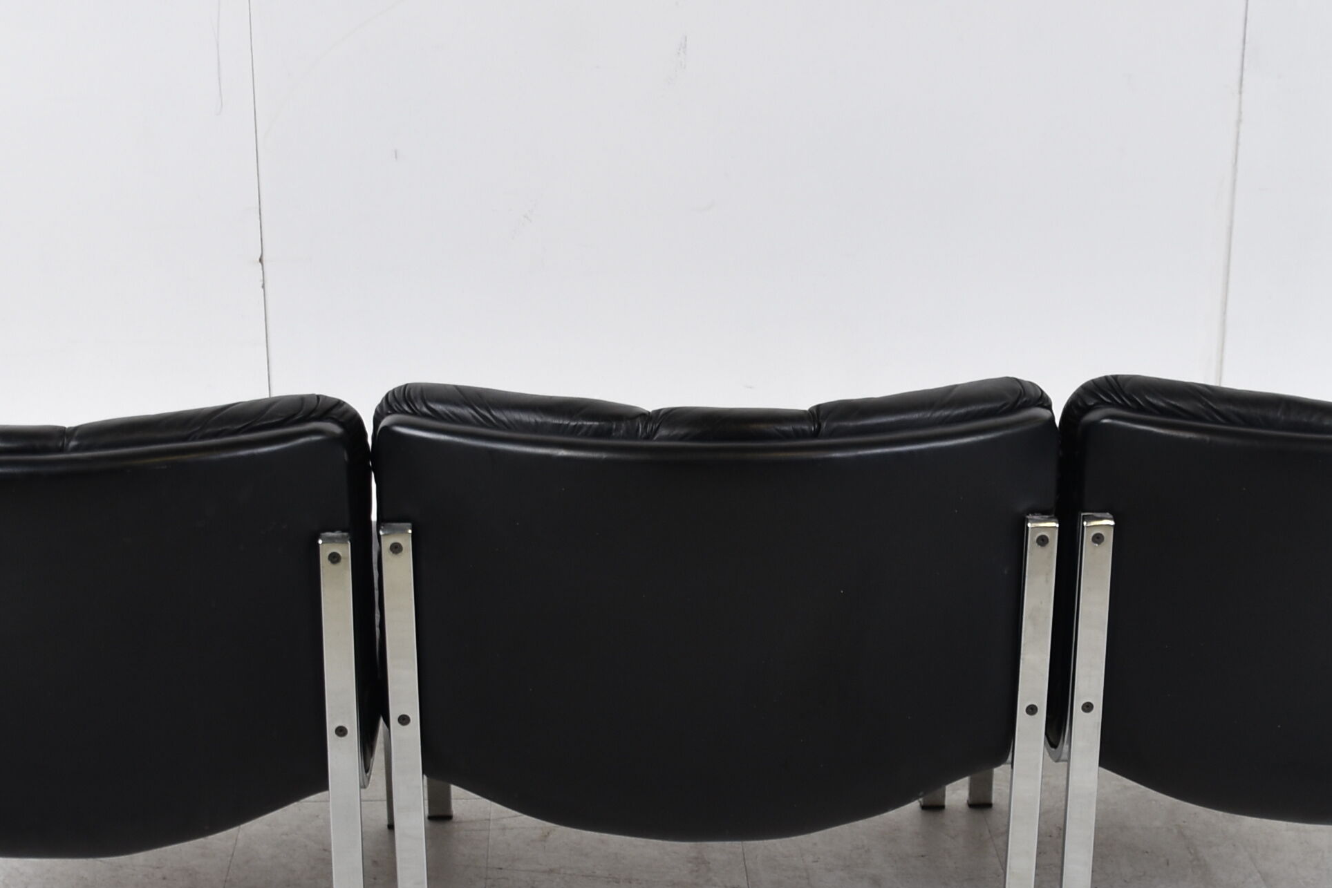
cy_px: 589
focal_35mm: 63
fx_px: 2331
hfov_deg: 31.9
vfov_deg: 21.5
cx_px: 746
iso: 160
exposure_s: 1/50
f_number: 3.5
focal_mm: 18
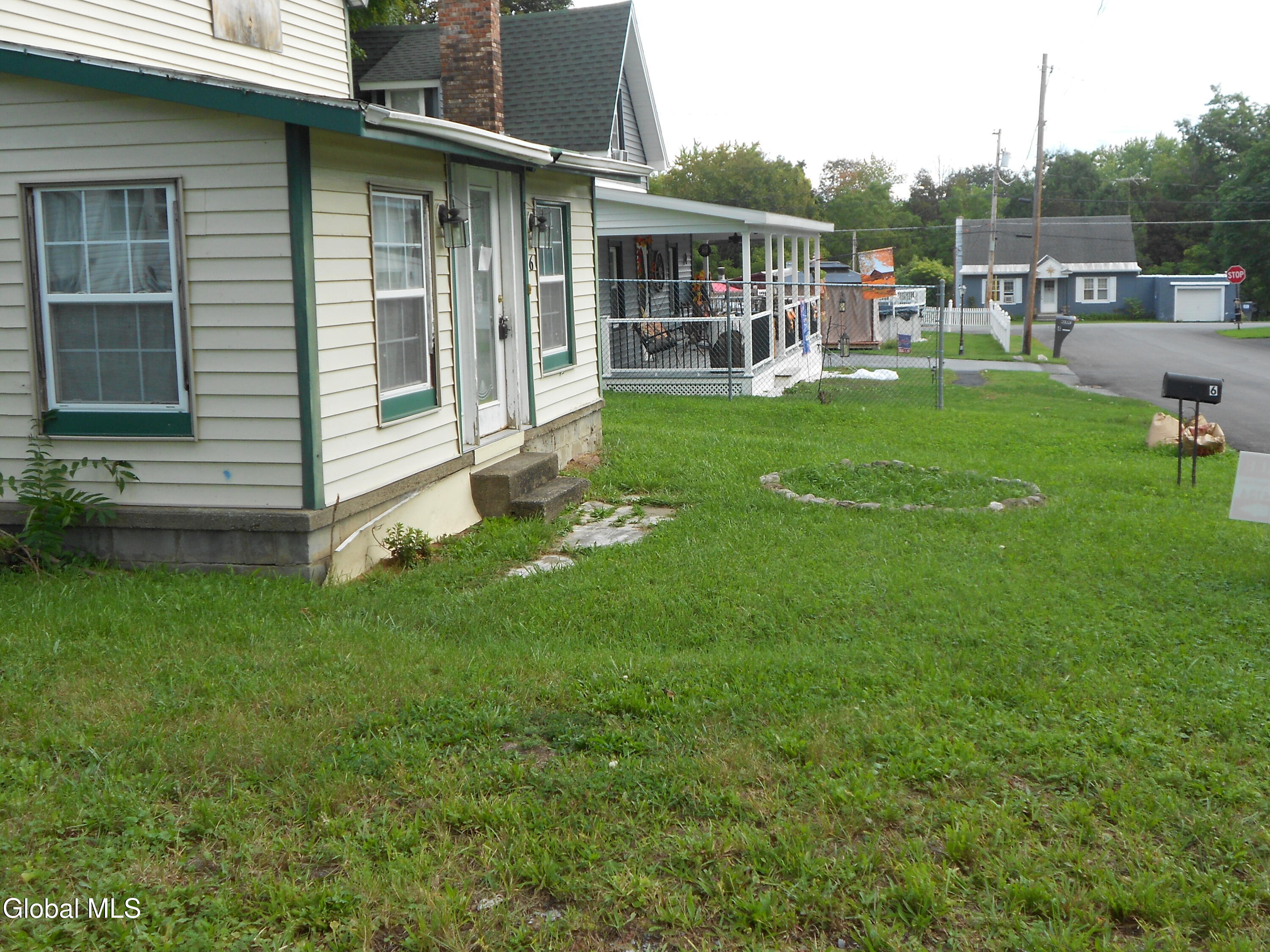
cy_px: 476
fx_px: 1357
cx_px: 635
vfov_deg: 38.7
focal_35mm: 37
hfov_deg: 50.1
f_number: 3.9
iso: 80
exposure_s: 1/160
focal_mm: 6.7
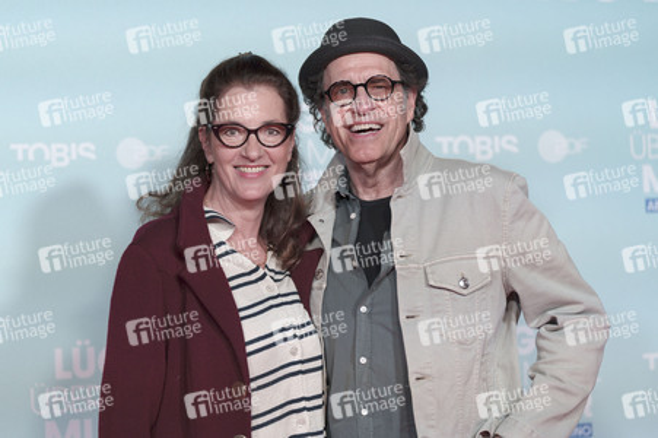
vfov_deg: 12.9
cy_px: 219
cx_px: 329
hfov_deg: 19.3
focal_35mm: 106
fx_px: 1936
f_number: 2.8
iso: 500
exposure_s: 1/250
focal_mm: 106
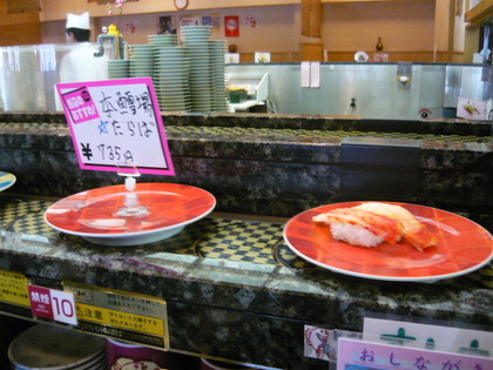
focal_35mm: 33
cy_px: 185
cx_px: 246
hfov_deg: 55.4
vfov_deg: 42.9
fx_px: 470
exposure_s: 1/25
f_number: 2.8
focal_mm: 5.5
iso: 400
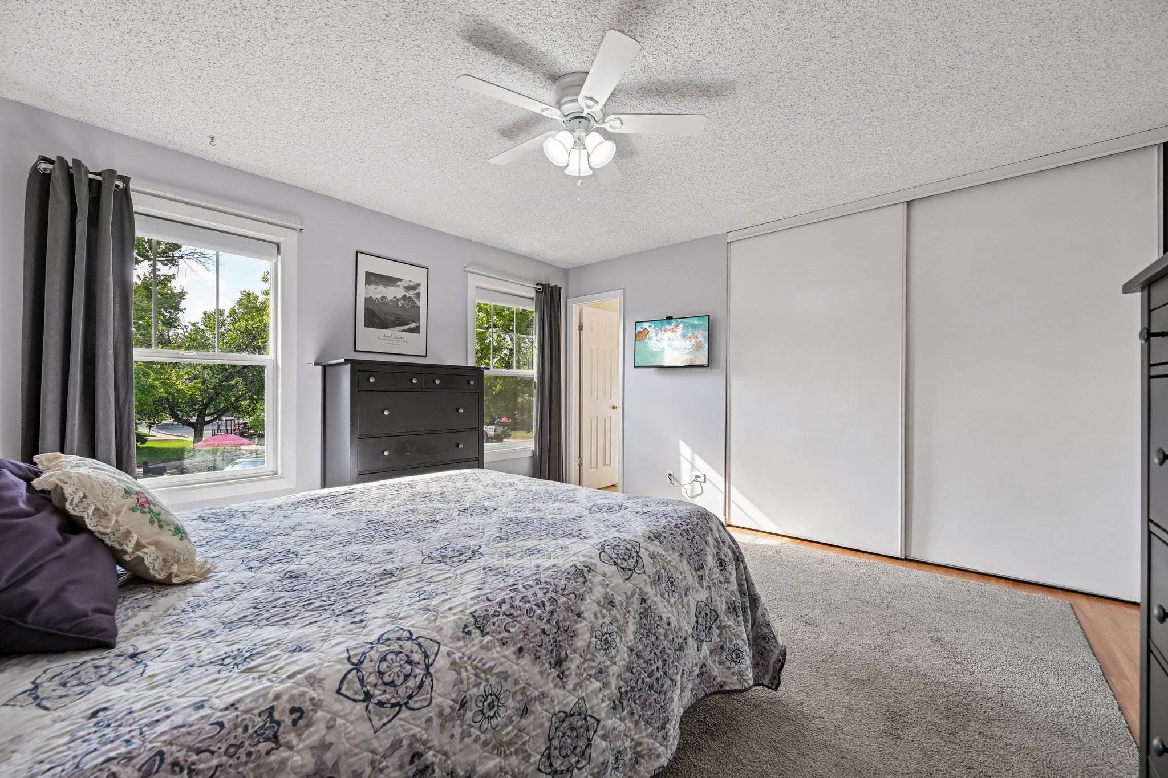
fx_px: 454
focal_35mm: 14
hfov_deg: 104.3
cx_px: 584
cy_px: 389
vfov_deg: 81.2
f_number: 8
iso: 64
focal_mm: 14
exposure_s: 1/20
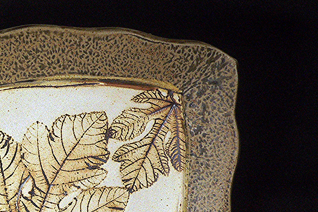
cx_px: 67
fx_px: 583
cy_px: 194
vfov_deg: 20.2
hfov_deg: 29.9
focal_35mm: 66
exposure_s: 1/20
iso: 400
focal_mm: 6
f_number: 2.8
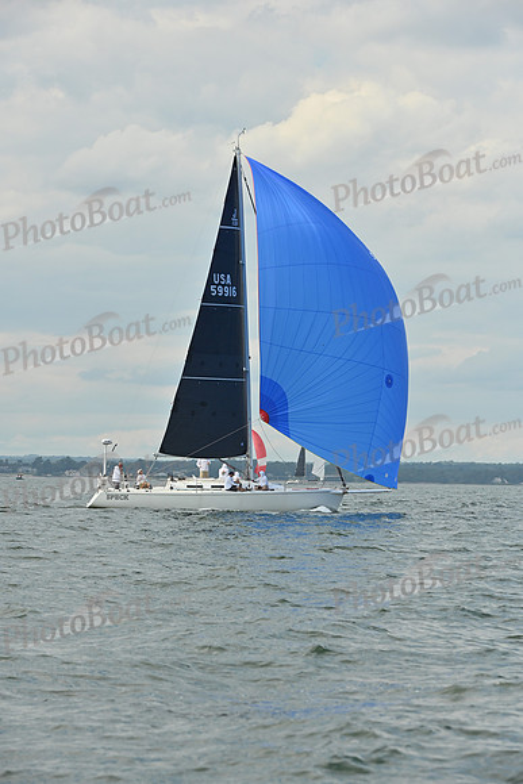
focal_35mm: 125
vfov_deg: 16.4
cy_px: 392
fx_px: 2722
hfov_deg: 11.0
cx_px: 262
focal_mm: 125
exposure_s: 1/1600
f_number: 6.3
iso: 320
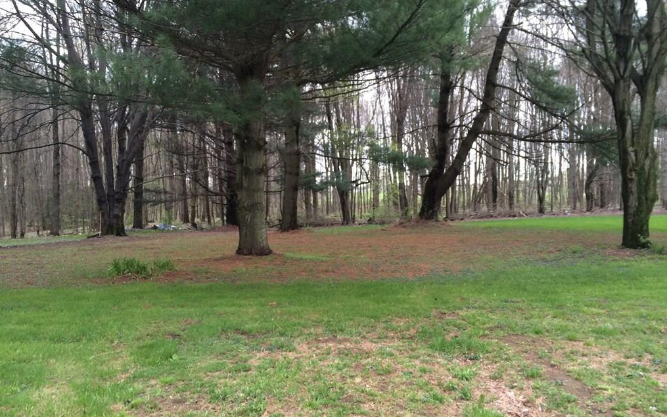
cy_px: 222
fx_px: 564
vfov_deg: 40.6
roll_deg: +0.3
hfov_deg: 61.2
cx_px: 334
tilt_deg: -2.2
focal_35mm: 31
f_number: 2.2
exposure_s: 1/30
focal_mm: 4.15
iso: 64
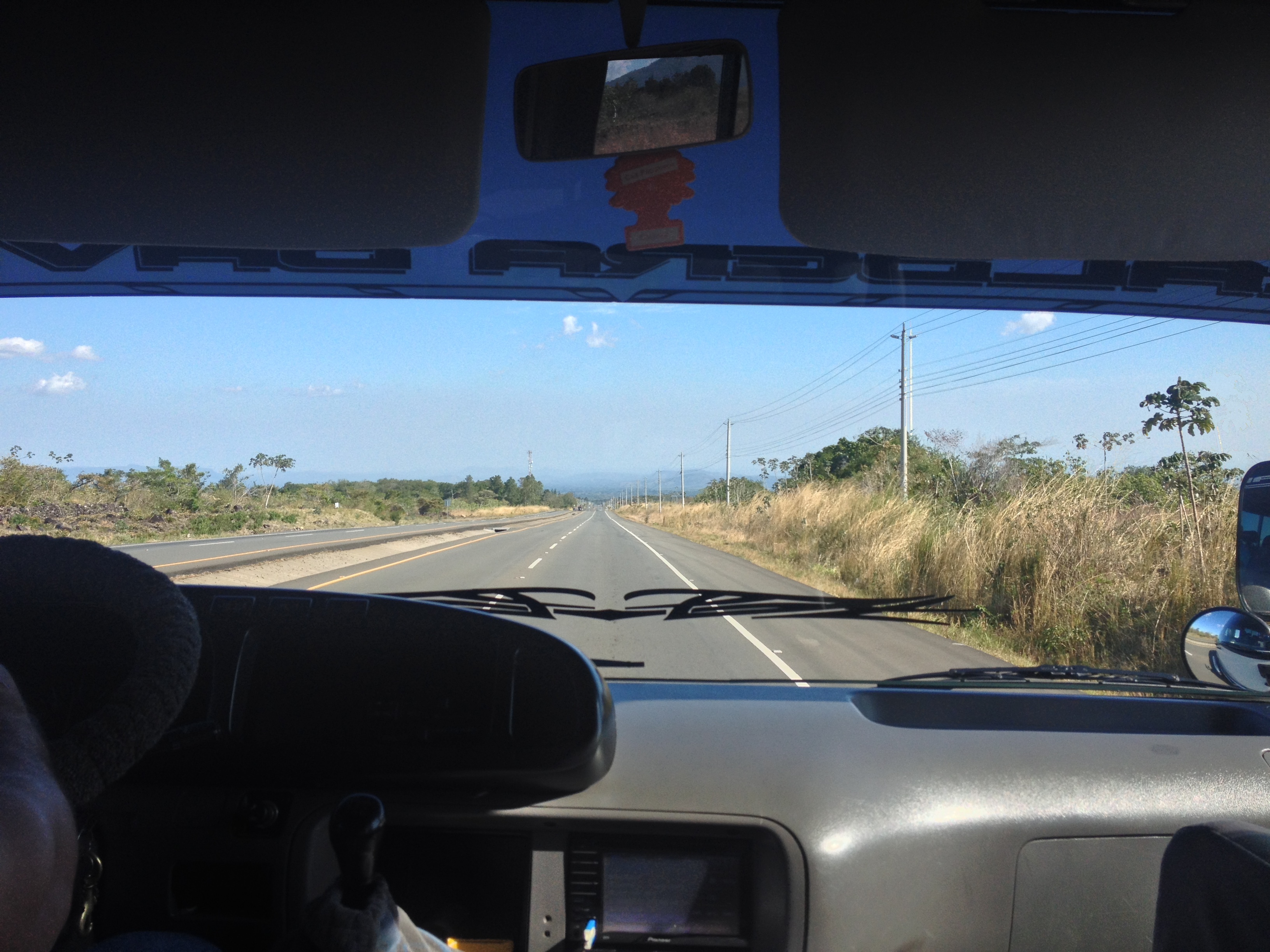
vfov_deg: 40.7
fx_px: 1284
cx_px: 635
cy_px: 476
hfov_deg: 52.6
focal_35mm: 35
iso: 50
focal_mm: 4.28
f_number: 2.4
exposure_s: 1/1004
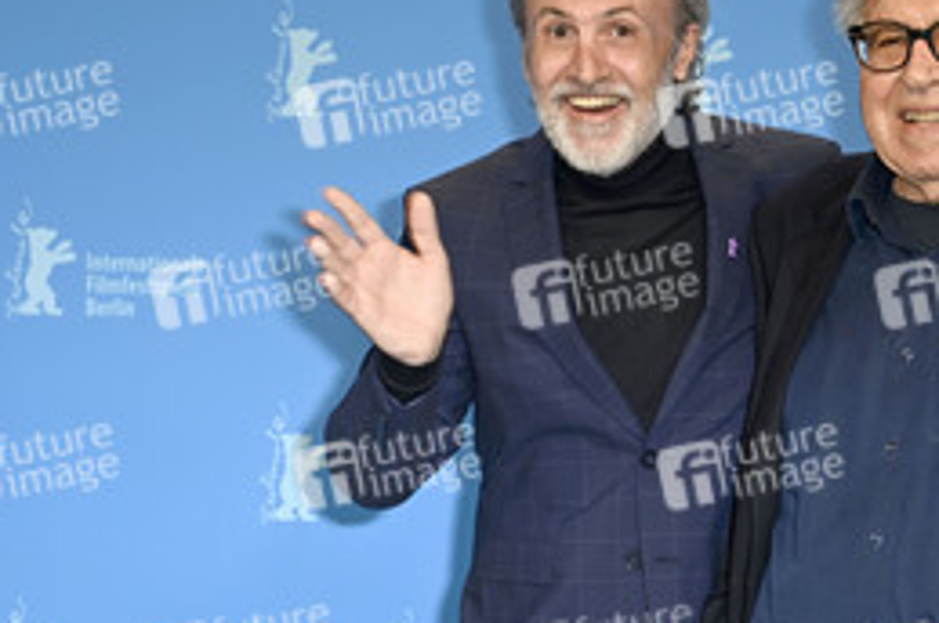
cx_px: 654
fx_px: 2813
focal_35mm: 108
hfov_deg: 18.9
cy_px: 377
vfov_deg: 12.6
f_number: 5
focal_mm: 62
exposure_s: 1/160
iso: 800
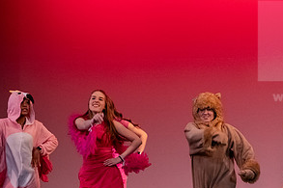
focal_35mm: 208
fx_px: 1634
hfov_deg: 9.9
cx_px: 229
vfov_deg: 6.6
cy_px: 117
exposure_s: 1/320
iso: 4000
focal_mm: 105
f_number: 3.2
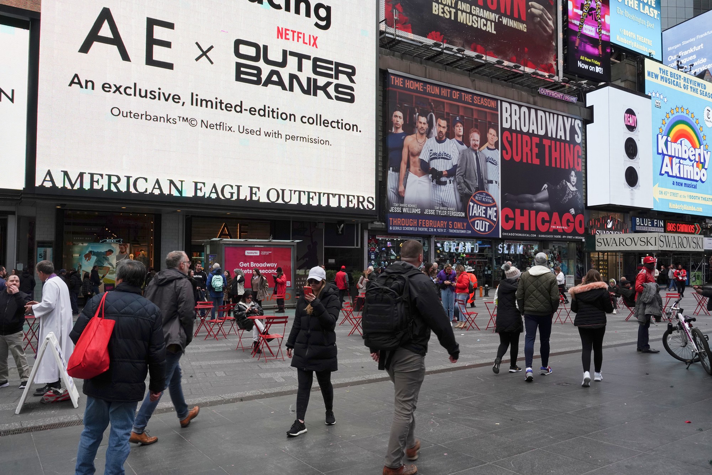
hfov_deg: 65.5
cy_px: 238
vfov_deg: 46.4
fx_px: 554
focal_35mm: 28
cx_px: 356
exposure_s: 1/100
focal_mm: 28
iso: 800
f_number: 20
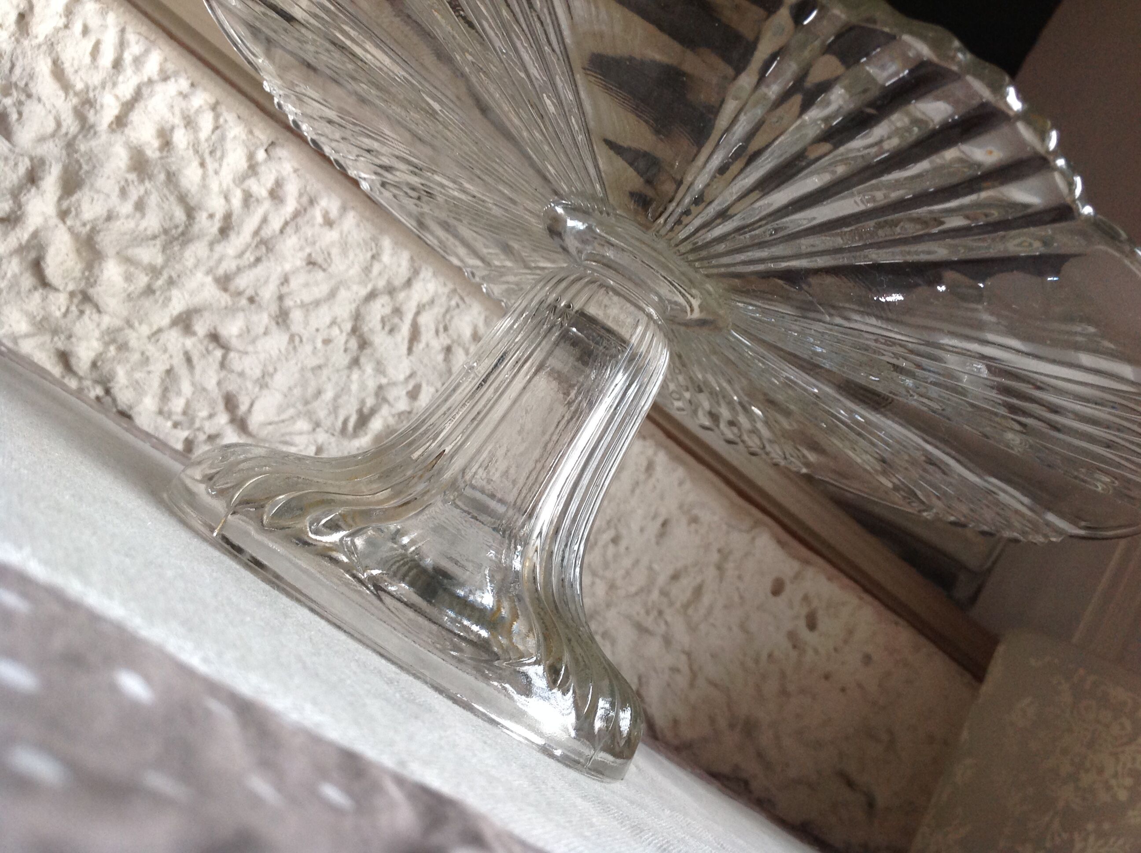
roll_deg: -32.6
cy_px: 426
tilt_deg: +10.3
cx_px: 570
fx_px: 1152
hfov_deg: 52.7
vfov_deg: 40.6
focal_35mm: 35
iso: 100
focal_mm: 4.28
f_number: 2.4
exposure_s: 1/15
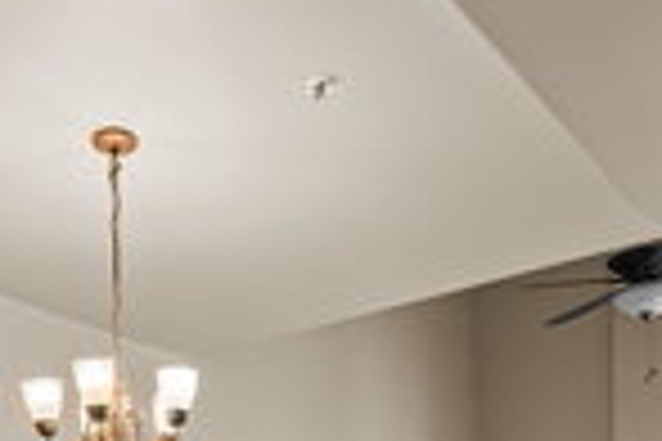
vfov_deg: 23.4
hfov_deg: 39.8
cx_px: 212
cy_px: 616
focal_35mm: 49
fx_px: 901
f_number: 8
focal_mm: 15
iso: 400
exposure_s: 1/6
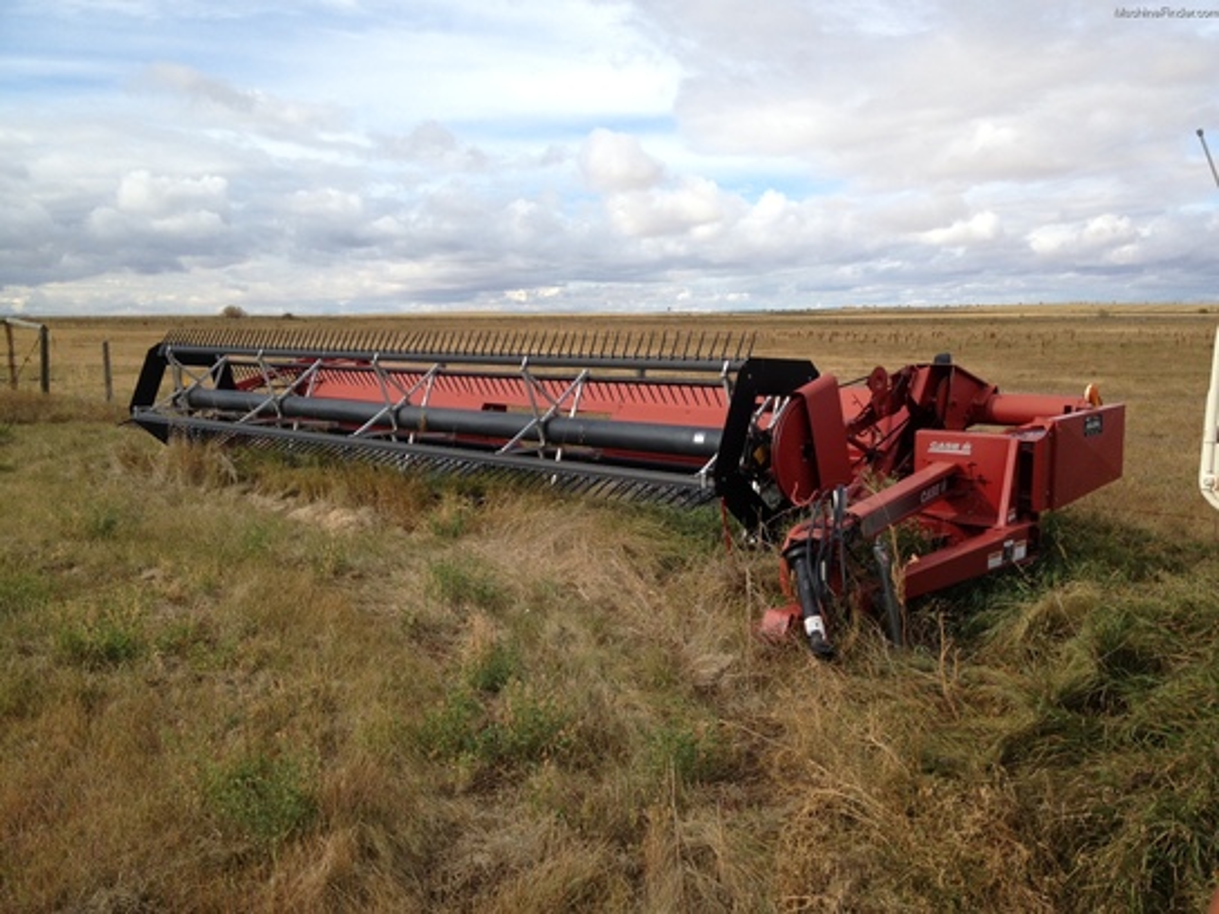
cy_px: 457
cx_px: 610
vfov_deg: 40.7
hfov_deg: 52.6
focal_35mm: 35
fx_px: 1233
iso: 50
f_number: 2.4
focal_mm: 4.28
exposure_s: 1/1381
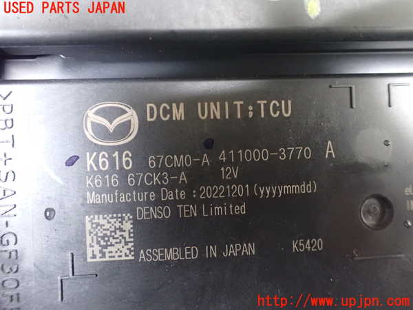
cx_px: 206
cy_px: 155
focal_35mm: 30
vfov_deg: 46.8
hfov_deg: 60.0
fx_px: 358
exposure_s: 1/30
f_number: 2.3
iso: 1600
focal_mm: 5.4
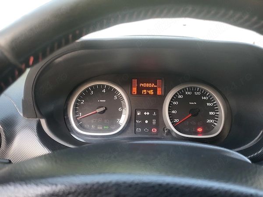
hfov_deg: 67.3
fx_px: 198
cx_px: 132
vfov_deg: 53.1
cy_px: 98
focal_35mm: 26
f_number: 1.8
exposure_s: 1/100
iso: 320
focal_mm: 5.4
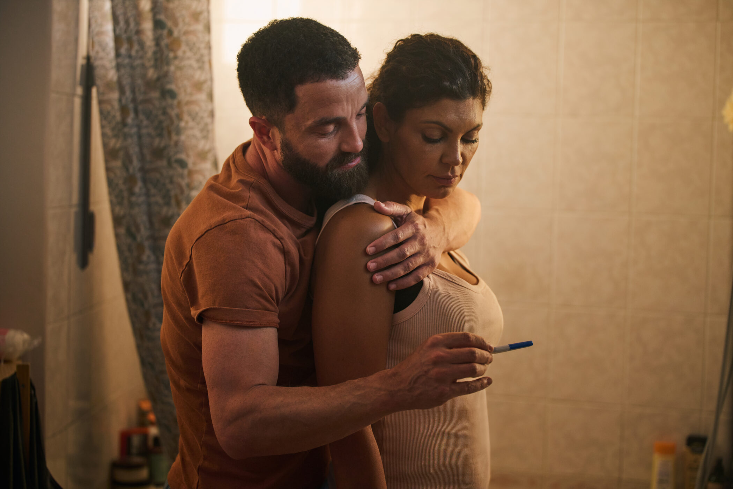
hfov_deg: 28.8
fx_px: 1425
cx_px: 366
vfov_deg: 19.5
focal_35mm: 70
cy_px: 244
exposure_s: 1/125
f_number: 2.8
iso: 1000
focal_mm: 70
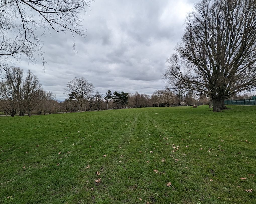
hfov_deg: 96.6
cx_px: 119
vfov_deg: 83.9
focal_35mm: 15
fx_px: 114
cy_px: 108
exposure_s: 1/699
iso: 48
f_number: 2.2
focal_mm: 1.95
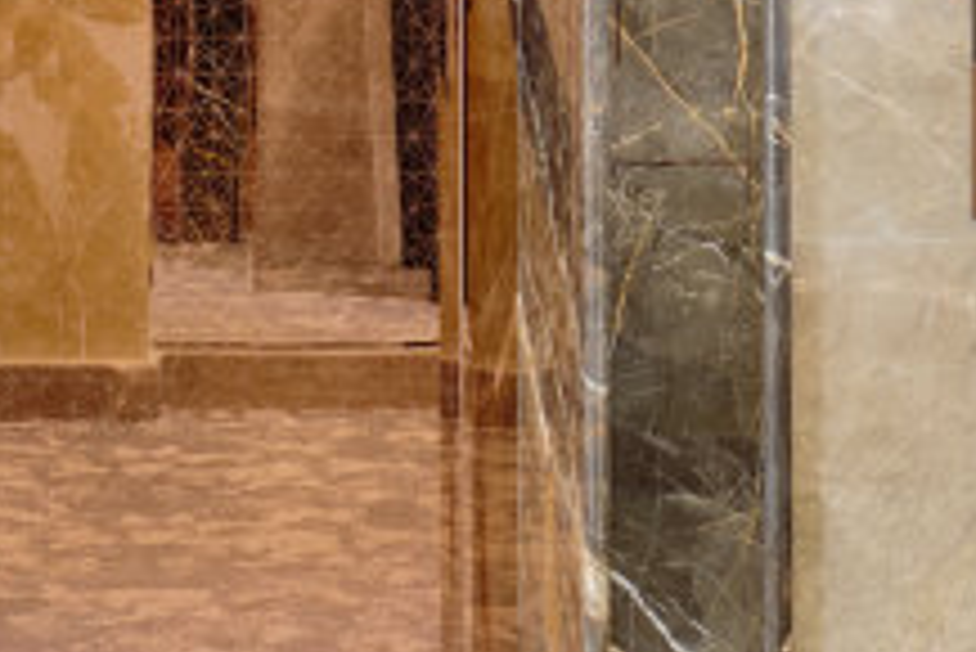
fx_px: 3065
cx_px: -238
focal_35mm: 113
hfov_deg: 17.2
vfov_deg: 11.9
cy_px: -151
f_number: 5.6
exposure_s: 1/4
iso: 160
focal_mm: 16
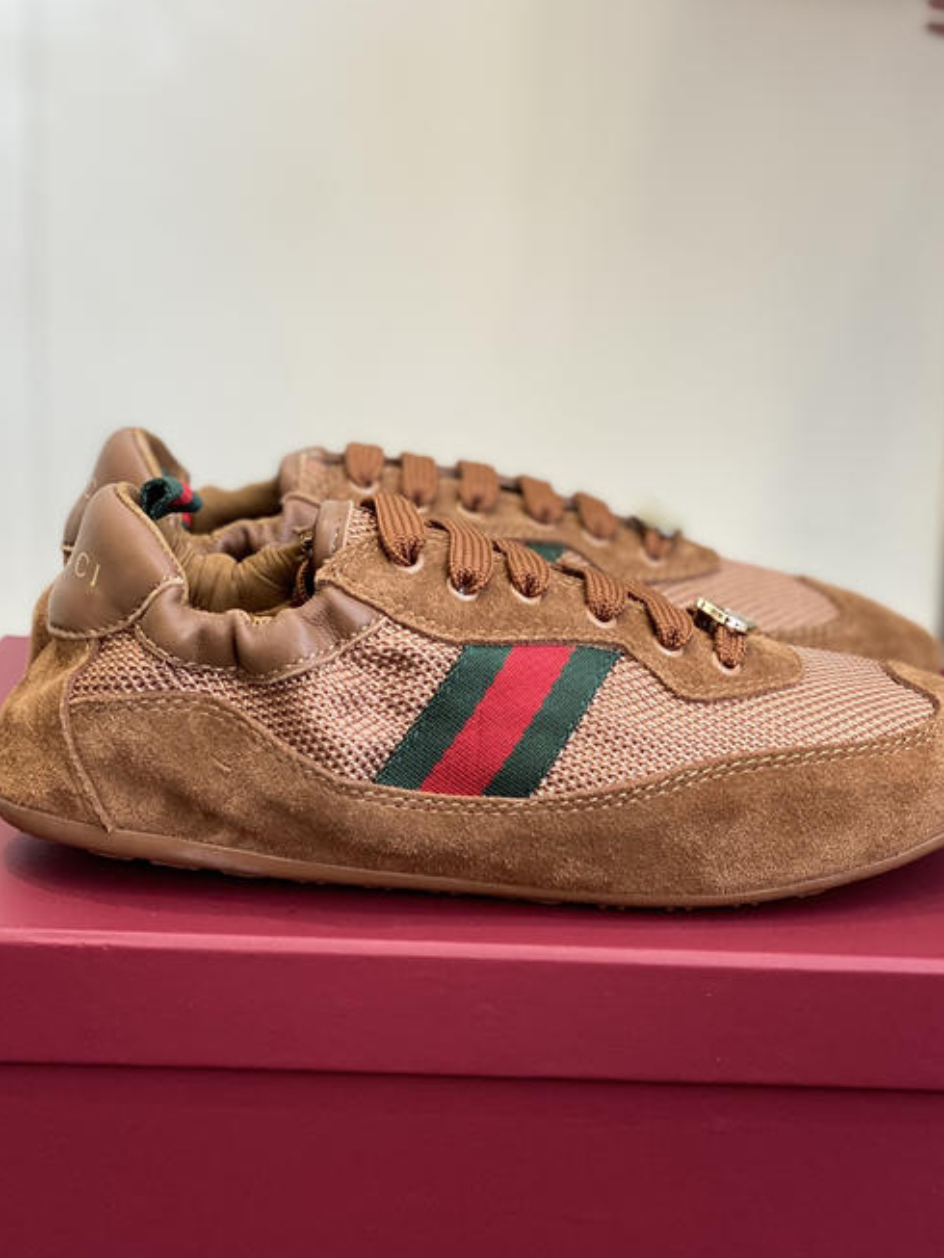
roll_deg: -3.3
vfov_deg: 28.1
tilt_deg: -15.7
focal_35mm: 69
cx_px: 511
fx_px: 2508
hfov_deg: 21.3
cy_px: 674
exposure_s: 1/122
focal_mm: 6
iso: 64
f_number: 2
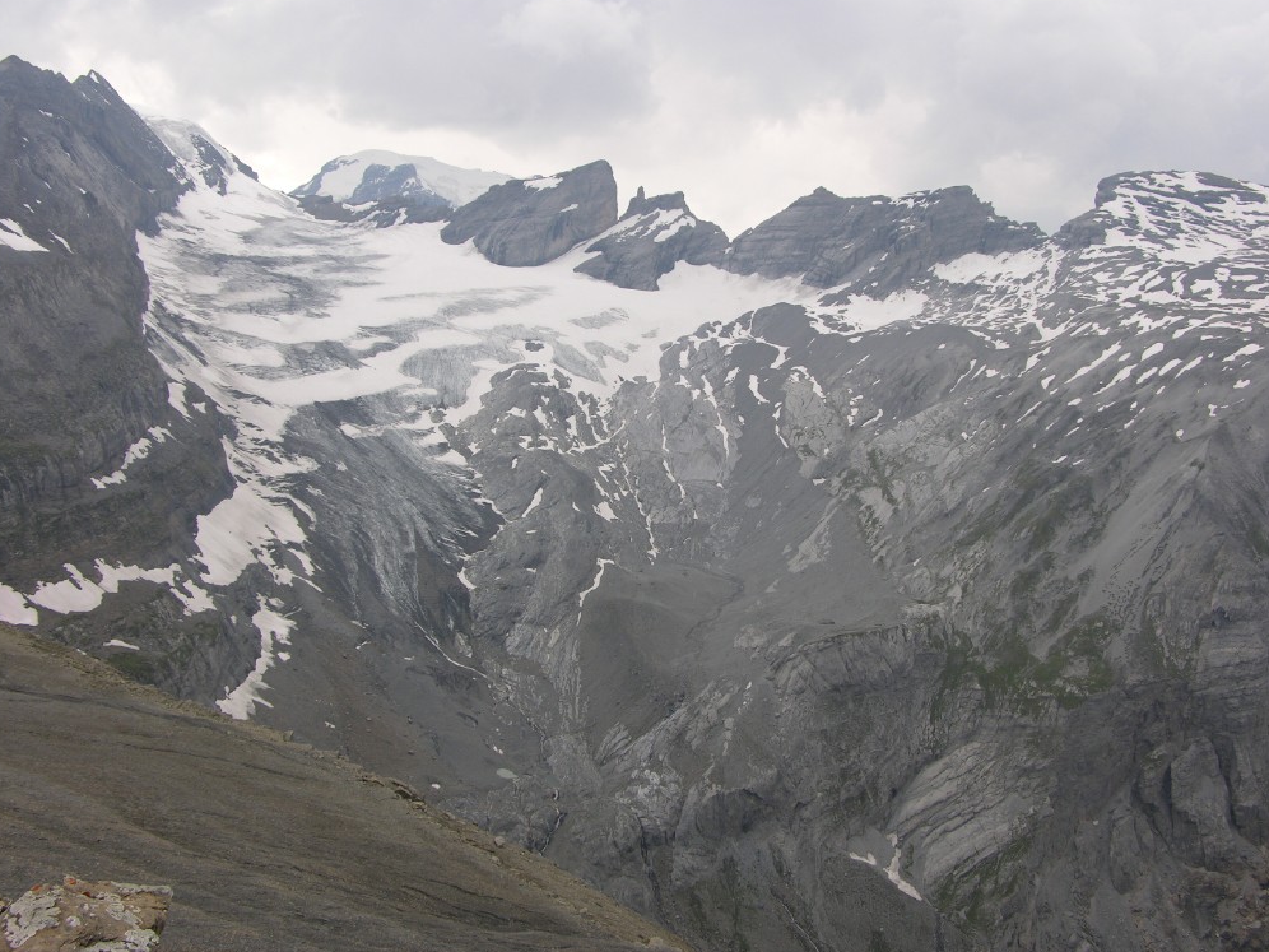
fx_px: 1320
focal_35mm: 36
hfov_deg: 51.4
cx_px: 641
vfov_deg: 39.7
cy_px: 470
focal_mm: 8.9
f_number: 4
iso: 50
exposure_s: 1/76.4
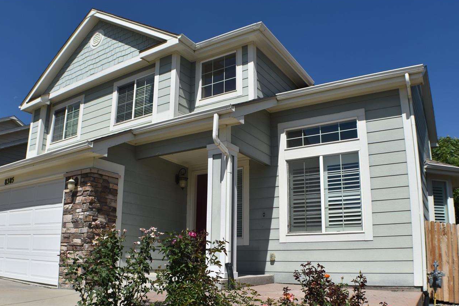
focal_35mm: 40
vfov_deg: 33.5
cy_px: 189
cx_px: 206
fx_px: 505
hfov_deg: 48.8
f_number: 11
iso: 200
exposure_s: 1/500
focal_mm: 21
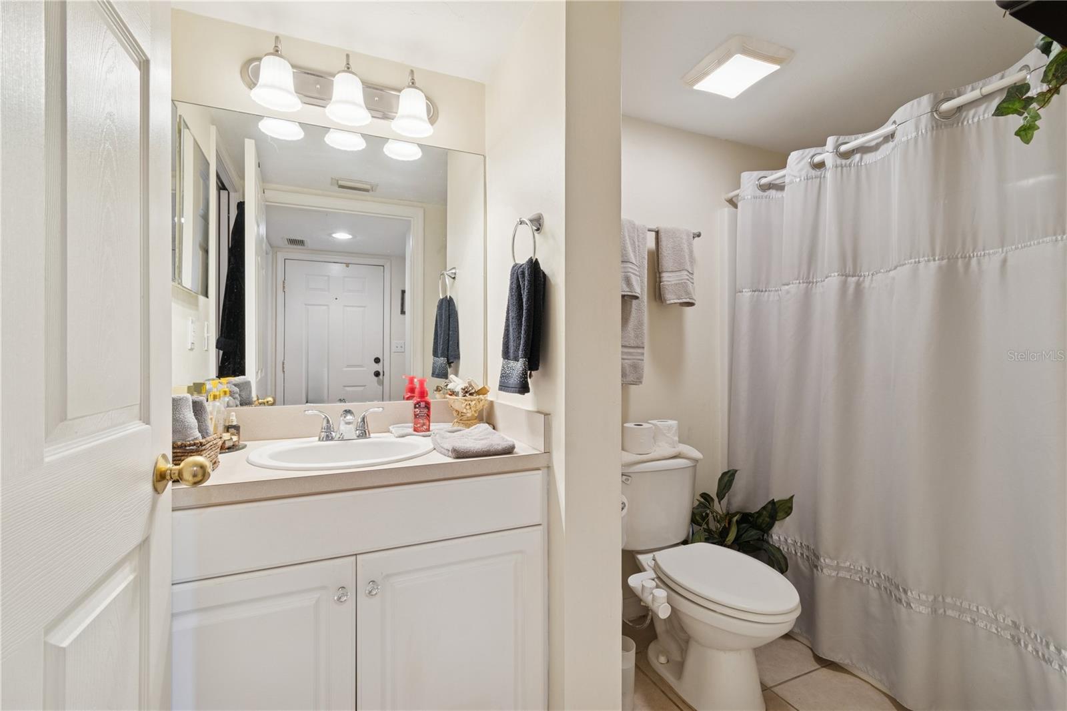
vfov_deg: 77.3
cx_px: 534
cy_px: 356
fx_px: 444
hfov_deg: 100.4
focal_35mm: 15
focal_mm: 10
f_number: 8
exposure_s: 1/2.5
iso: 200
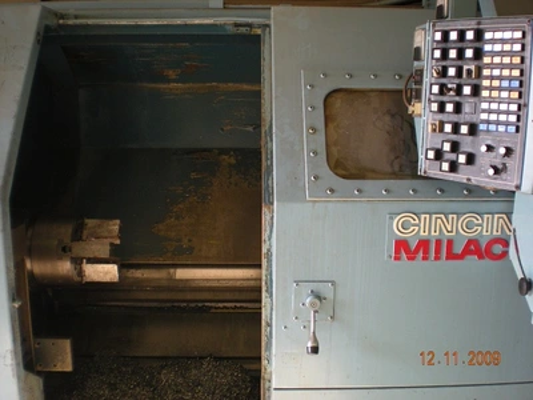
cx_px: 266
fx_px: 585
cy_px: 200
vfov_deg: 37.7
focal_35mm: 38
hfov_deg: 49.0
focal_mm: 6.3
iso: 186
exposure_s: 1/64.6
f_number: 3.1
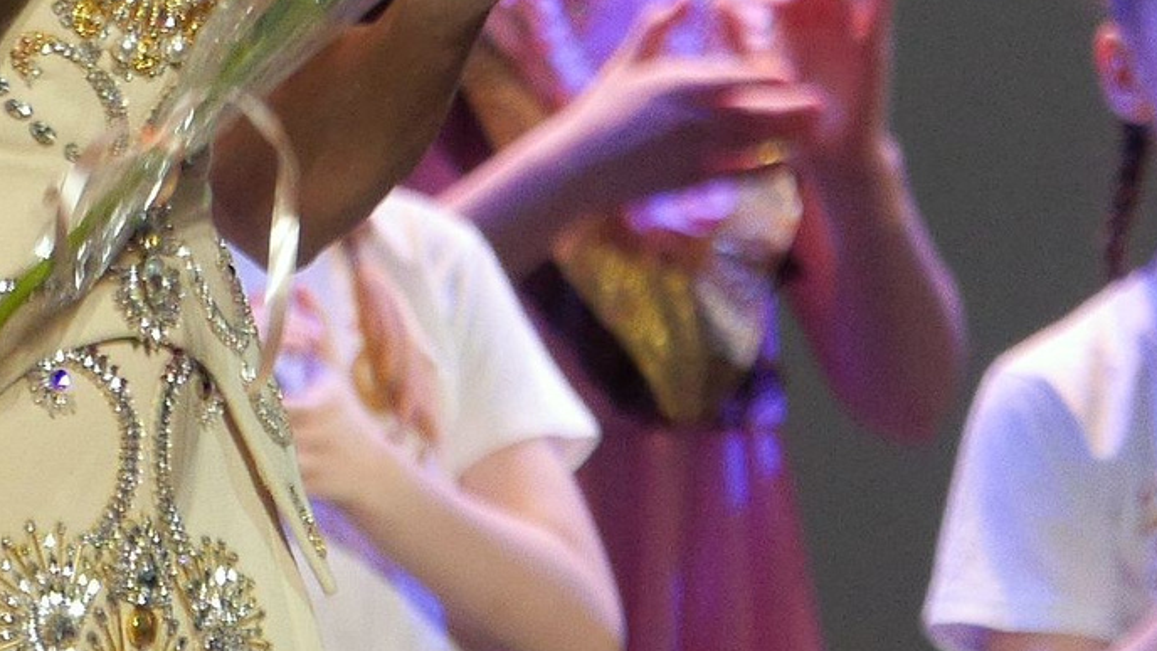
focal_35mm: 1313
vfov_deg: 0.9
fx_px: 40282
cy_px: -368
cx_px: 1275
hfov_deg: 1.6
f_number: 4.6
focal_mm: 162
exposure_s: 1/160
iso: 1600
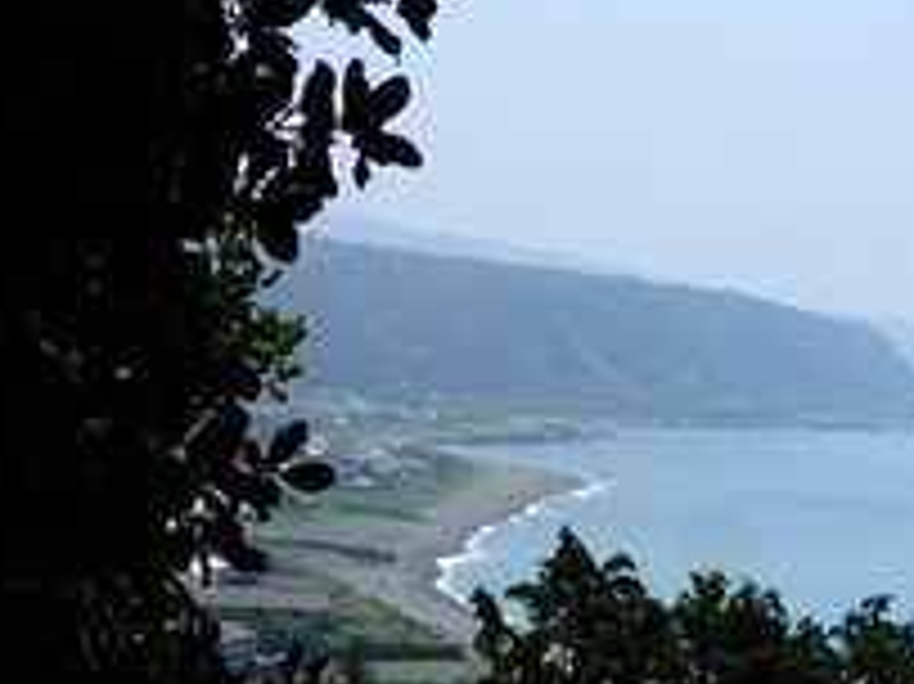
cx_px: 833
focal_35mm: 128
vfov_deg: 11.5
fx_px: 3378
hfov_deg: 15.2
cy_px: 626
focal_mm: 11.78
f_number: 5
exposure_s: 1/800
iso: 100
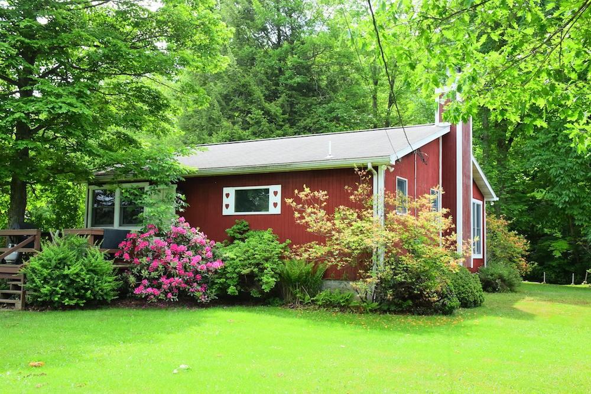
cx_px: 296
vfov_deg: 36.9
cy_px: 197
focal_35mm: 36
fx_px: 591
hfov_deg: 53.1
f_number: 11
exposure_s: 1/320
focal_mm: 24
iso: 1000
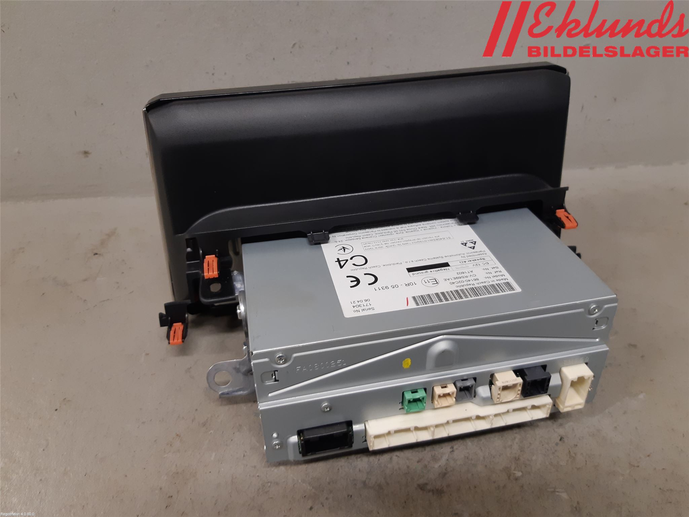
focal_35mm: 26
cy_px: 258
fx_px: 518
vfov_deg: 53.1
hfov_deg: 67.3
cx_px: 344
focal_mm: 3.93
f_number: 1.7
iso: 125
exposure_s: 1/50
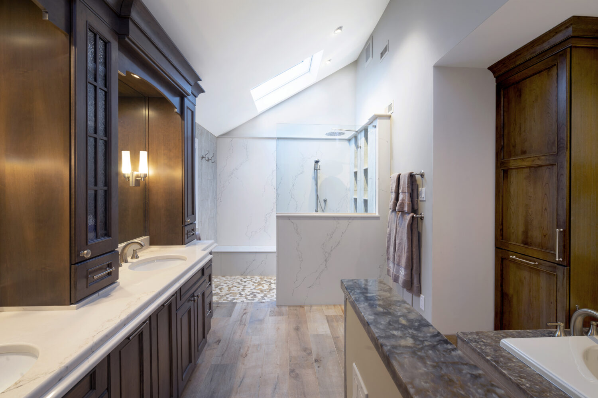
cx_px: 299
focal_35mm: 16
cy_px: 199
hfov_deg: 96.7
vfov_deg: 73.7
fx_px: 266
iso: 100
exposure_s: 1/1.25
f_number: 11
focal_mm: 16
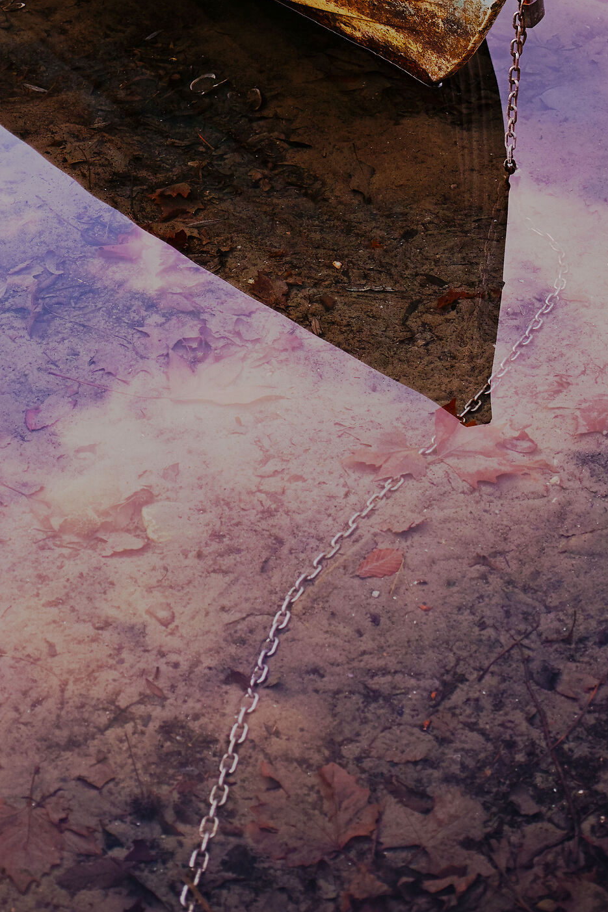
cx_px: 229
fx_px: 1951
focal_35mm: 77
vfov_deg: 25.7
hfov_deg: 17.7
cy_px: 137
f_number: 2.8
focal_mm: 30
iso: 100
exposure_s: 1/80
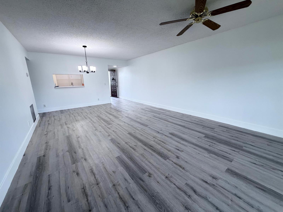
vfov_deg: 85.7
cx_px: 142
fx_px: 114
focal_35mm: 14
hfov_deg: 102.1
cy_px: 106
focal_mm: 2.22
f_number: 2.2
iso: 320
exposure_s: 1/120
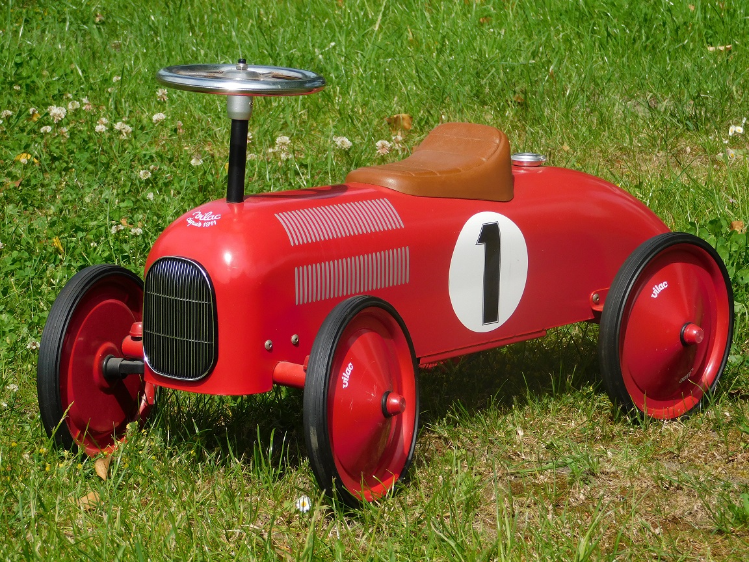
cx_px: 374
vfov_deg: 8.1
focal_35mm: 184
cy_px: 281
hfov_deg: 10.7
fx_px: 3981
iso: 125
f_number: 5.4
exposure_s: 1/640
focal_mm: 32.7
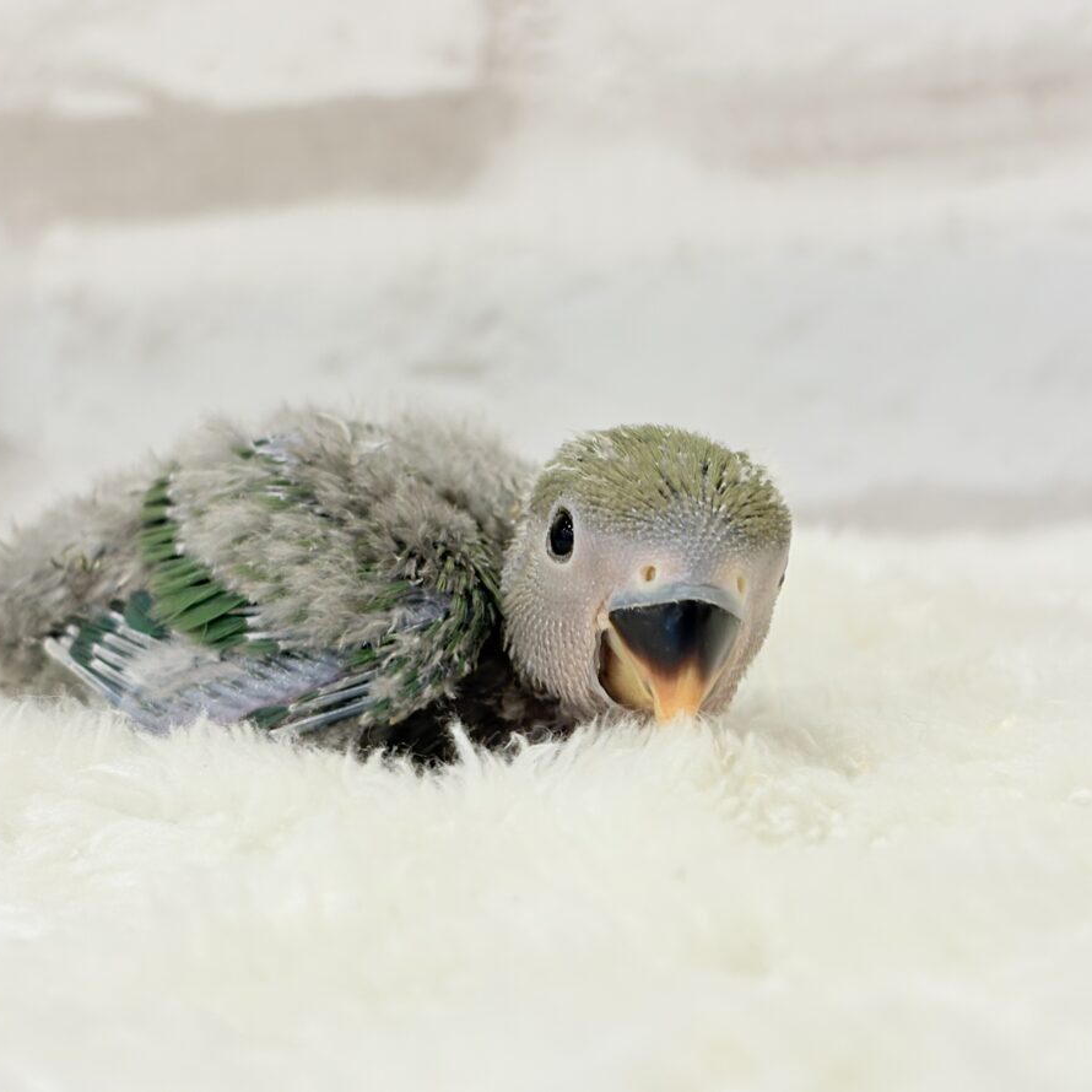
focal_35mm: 62
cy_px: 542
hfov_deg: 27.7
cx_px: 485
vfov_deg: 27.7
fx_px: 2213
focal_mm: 5.96
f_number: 1.6
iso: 80
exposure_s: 1/100
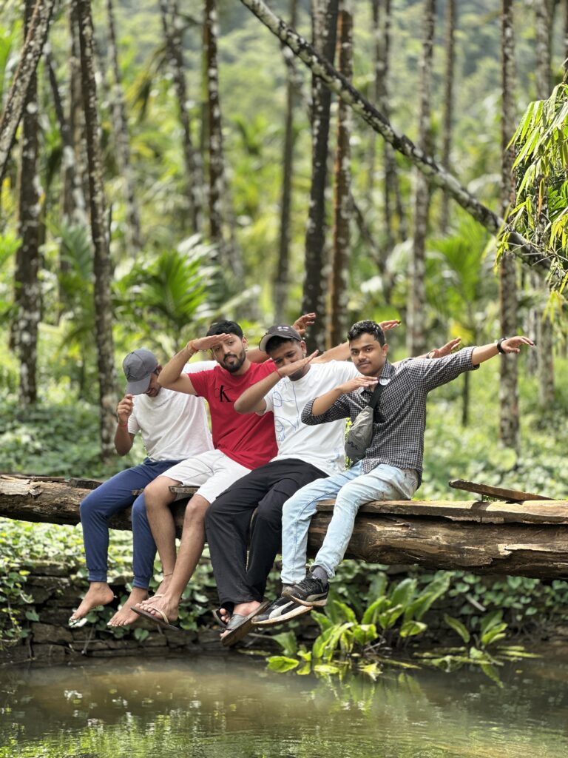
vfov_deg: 25.3
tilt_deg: +0.7
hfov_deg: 19.1
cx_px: 284
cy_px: 379
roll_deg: -3.5
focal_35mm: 77
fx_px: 1685
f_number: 2.8
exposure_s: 1/121
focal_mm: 9
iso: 25
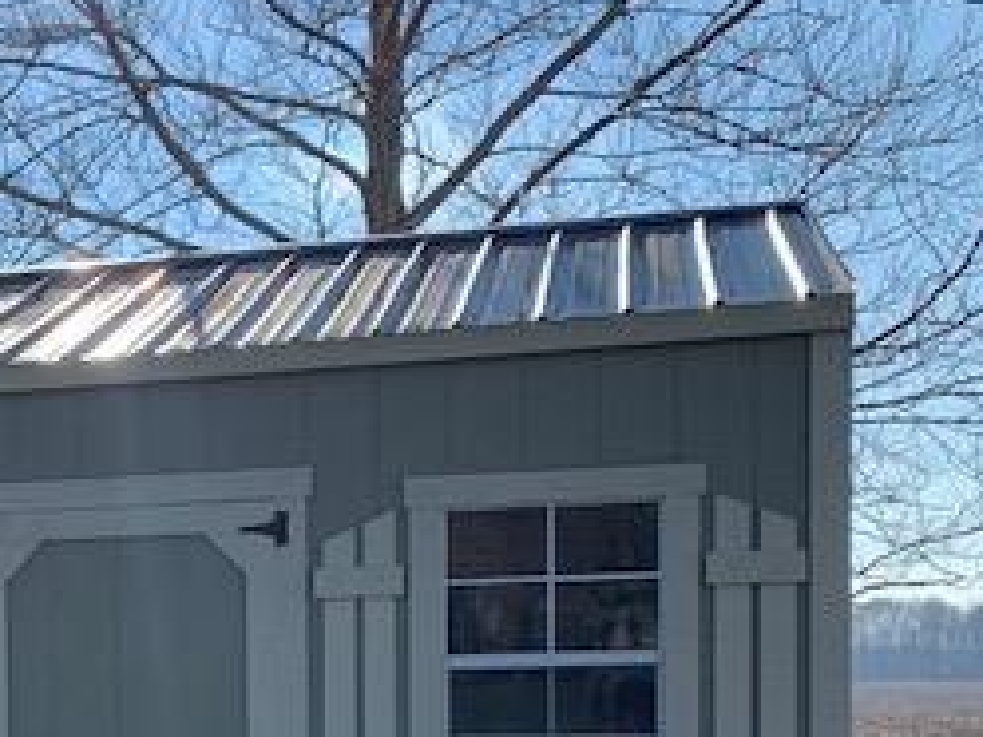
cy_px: 781
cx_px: 0
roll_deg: +1.3
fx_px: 1903
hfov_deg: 27.3
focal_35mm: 67
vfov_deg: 21.0
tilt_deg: -3.5
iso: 25
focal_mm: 4.25
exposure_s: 1/3086
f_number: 1.8
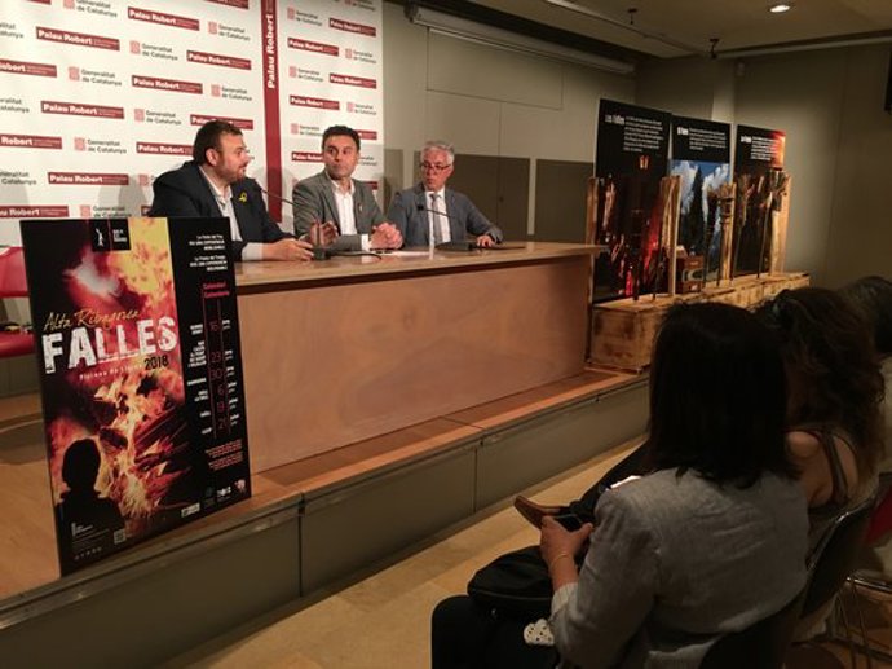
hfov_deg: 61.7
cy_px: 334
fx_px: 747
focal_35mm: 29
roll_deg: -0.6
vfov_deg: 48.2
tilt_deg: -10.3
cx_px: 446
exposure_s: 1/33
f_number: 2.2
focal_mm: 4.15
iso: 160
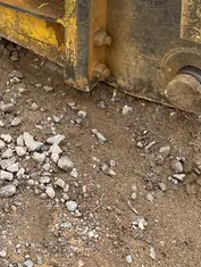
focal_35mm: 81
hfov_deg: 17.9
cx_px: 12
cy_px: -45
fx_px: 625
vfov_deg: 22.4
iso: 32
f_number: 1.6
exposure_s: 1/520
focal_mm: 4.2
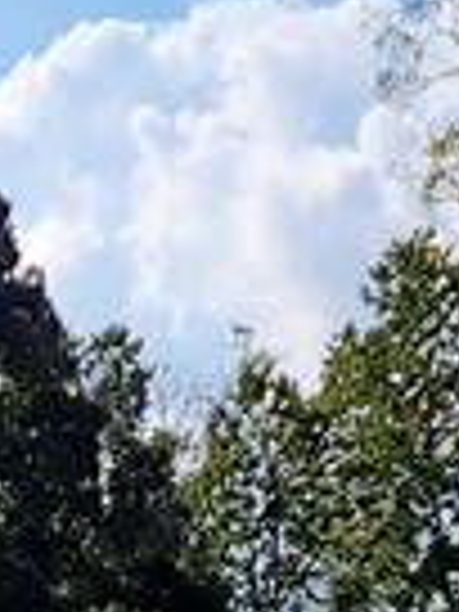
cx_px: -148
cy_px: 1701
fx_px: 3059
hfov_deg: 8.5
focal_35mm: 173
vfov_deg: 9.5
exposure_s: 1/1667
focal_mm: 6.4
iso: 12
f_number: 1.8
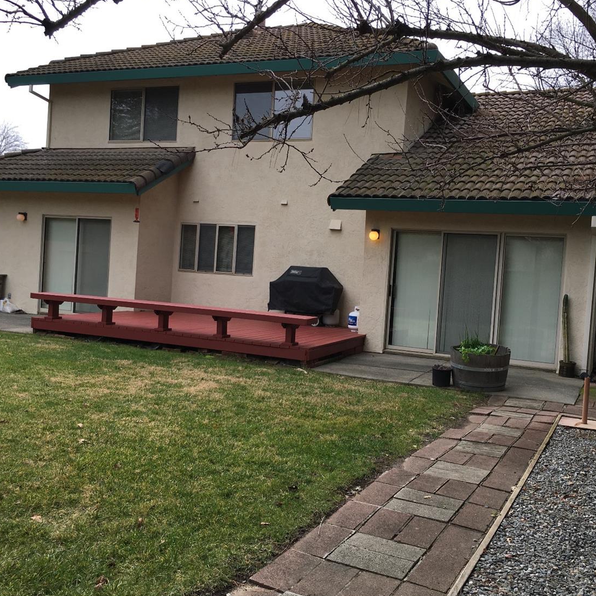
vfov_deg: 47.2
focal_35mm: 35
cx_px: 322
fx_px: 682
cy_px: 300
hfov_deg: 47.2
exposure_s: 1/298
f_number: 2.2
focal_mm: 4.15
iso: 25
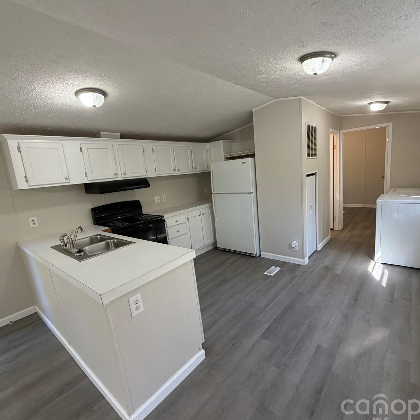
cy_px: 212
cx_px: 222
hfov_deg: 83.9
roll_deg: +5.7
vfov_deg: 84.0
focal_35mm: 17
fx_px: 233
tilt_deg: -10.4
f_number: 2.2
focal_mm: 2.22
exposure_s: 1/60
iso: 200
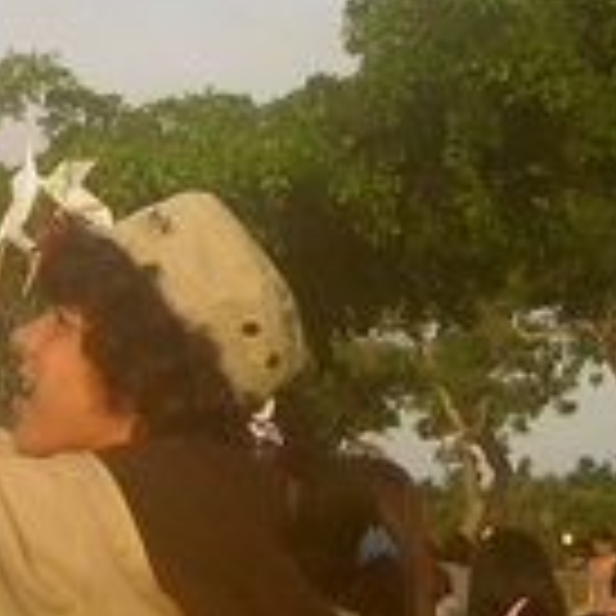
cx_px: 490
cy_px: 364
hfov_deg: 13.2
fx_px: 2658
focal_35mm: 132
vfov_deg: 13.2
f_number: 2.6
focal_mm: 4.7
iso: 50
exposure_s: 1/507
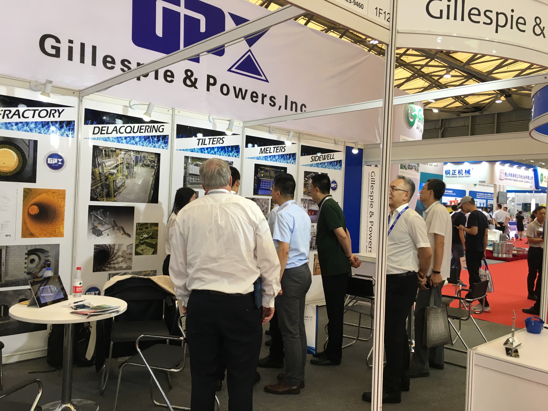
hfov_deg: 61.7
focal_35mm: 29
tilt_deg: +0.2
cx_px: 274
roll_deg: -2.1
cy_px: 206
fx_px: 459
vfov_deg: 48.2
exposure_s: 1/33
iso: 40
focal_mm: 4.15
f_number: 2.2
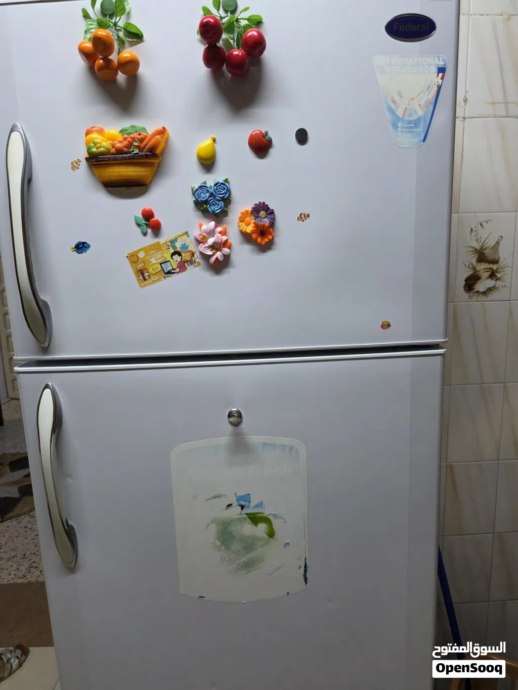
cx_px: 259
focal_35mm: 23
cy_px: 345
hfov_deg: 58.9
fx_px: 459
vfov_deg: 73.9
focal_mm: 6.3
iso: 400
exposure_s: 1/100
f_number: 1.7
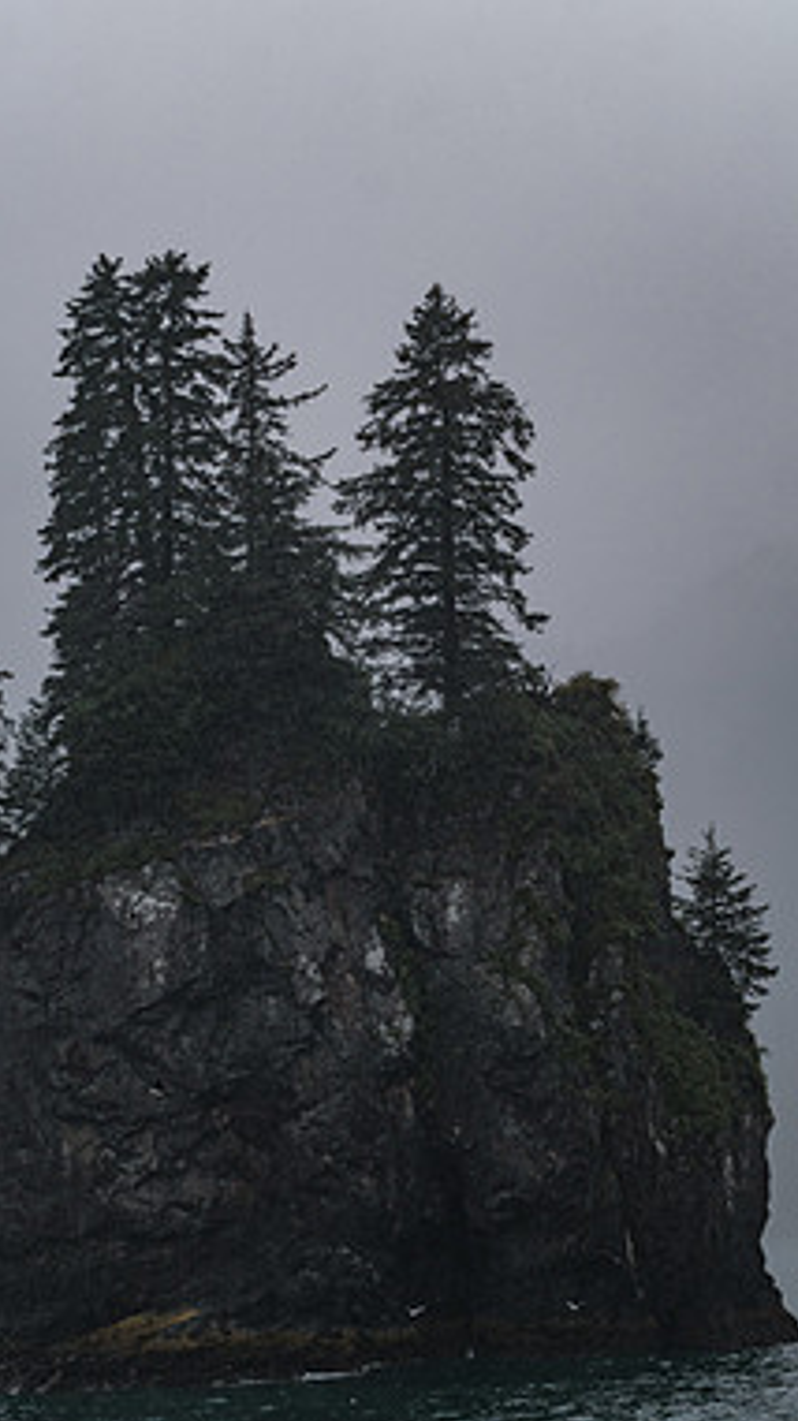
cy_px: 794
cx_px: 313
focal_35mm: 130
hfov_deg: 9.3
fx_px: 4896
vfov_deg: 16.5
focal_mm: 70
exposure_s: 1/400
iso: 320
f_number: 8
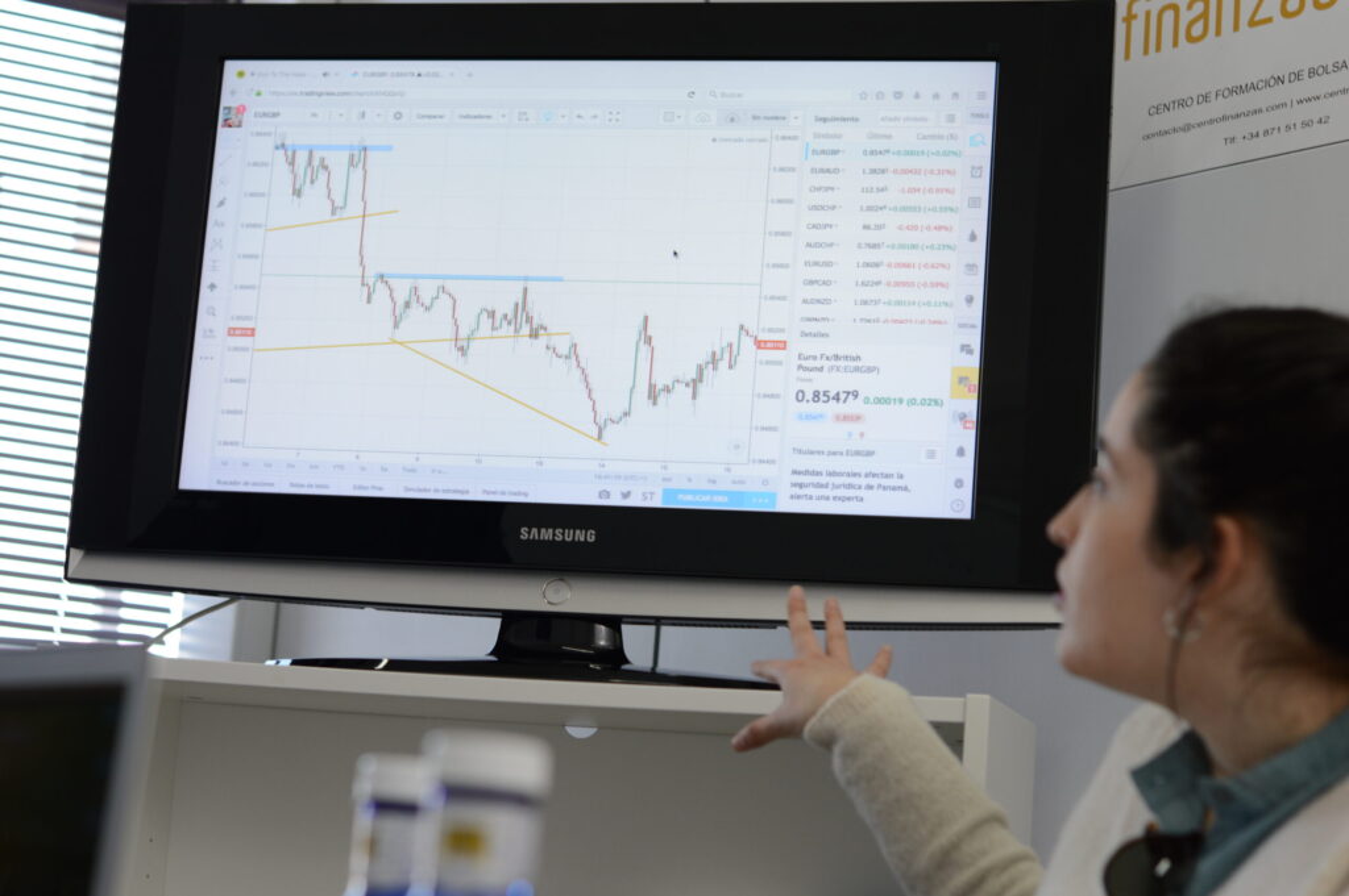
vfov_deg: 18.2
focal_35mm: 75
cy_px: 448
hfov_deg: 27.0
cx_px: 674
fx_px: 2808
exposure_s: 1/80
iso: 160
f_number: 3.5
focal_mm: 50
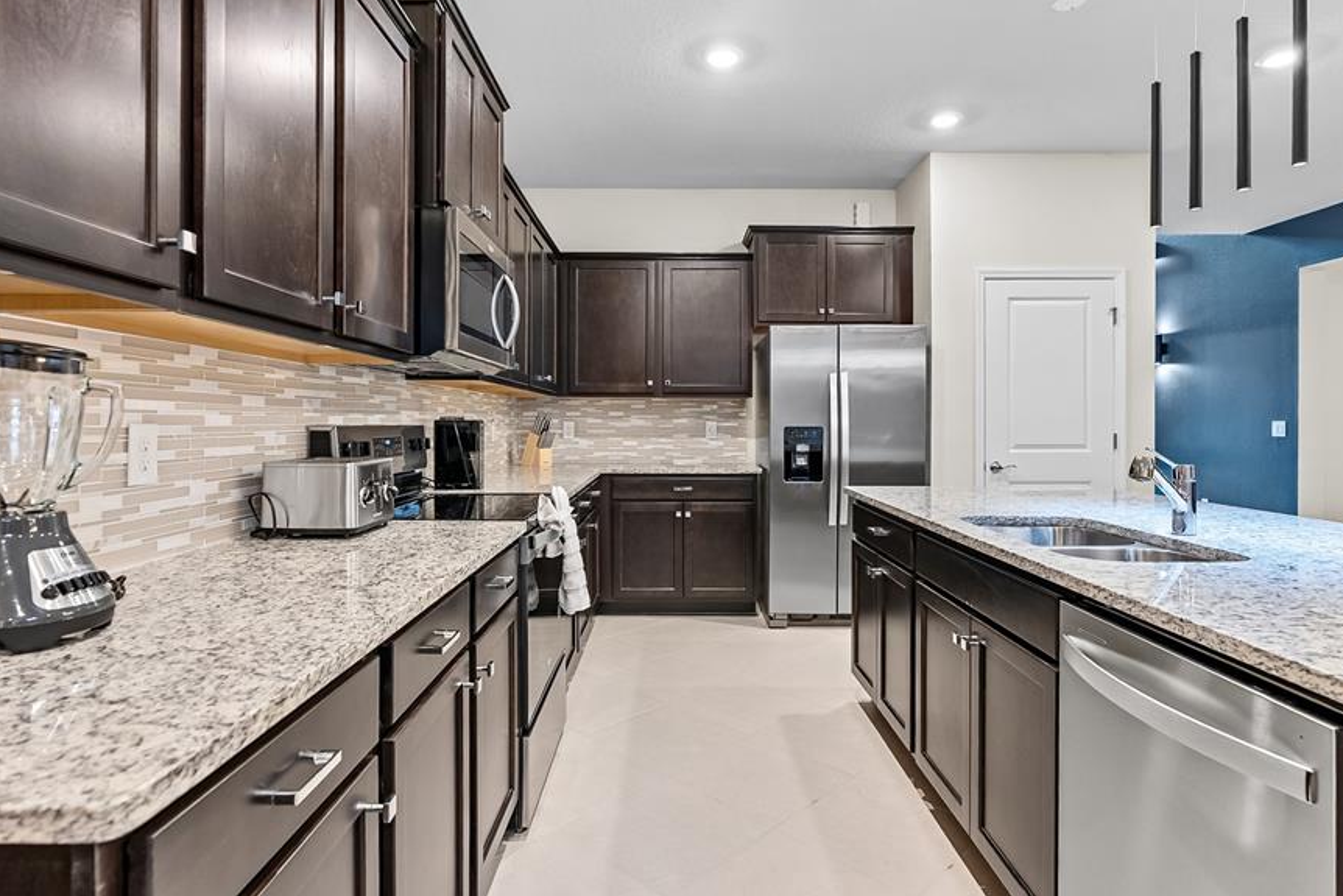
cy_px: 457
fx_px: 709
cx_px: 668
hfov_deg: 86.9
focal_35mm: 19
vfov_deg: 64.6
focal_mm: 16
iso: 400
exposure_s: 1/2
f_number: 5
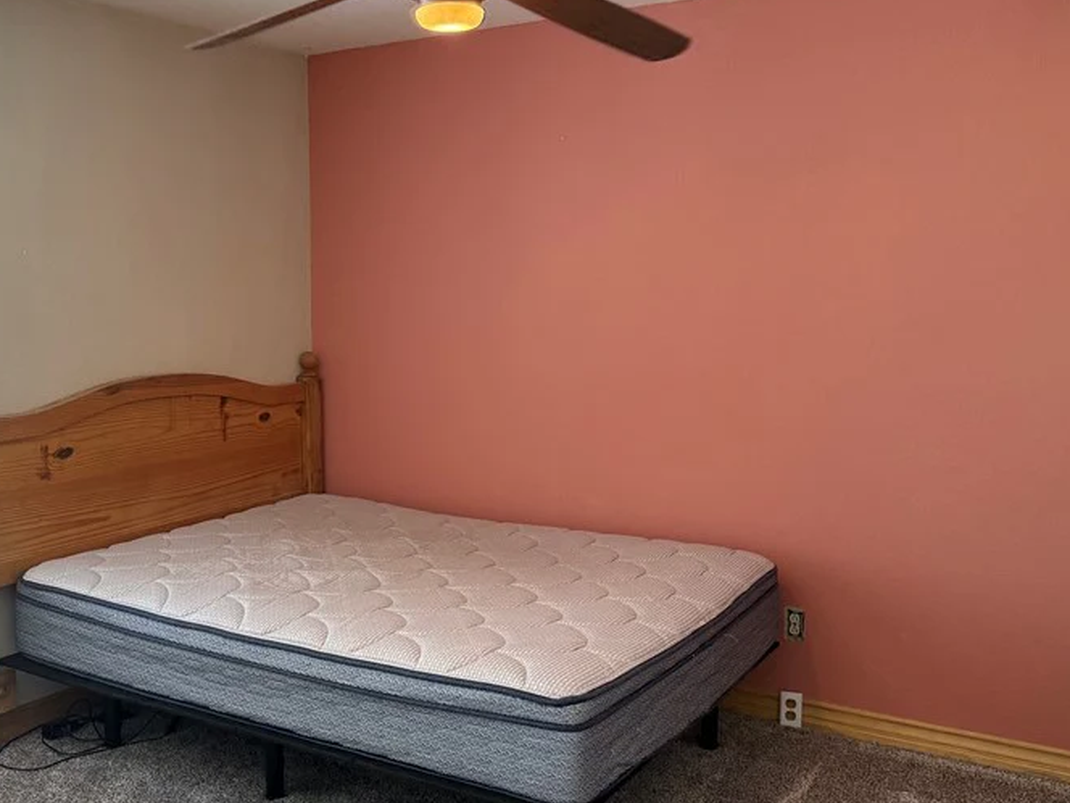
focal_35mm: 37
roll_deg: +0.1
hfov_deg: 49.8
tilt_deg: -4.8
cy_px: 390
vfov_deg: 38.7
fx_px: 1144
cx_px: 429
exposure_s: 1/60
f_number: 1.78
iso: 200
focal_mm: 6.76
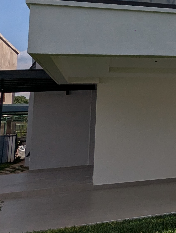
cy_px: 50
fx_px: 392
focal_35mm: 58
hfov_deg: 19.9
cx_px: 299
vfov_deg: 32.4
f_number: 2.2
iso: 50
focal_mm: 2.35
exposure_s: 1/4049
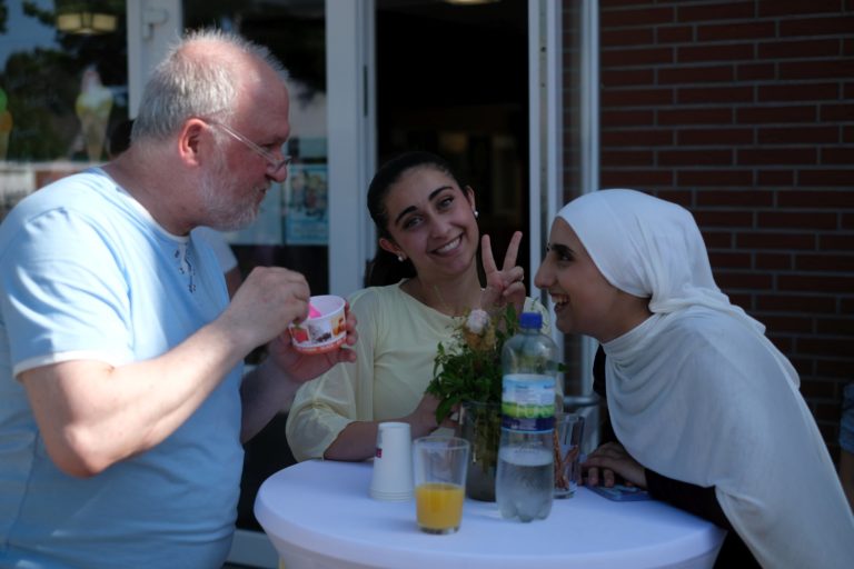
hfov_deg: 37.5
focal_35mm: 53
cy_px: 284
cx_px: 427
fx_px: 1257
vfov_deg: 25.5
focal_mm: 35
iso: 200
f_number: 2
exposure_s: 1/3800
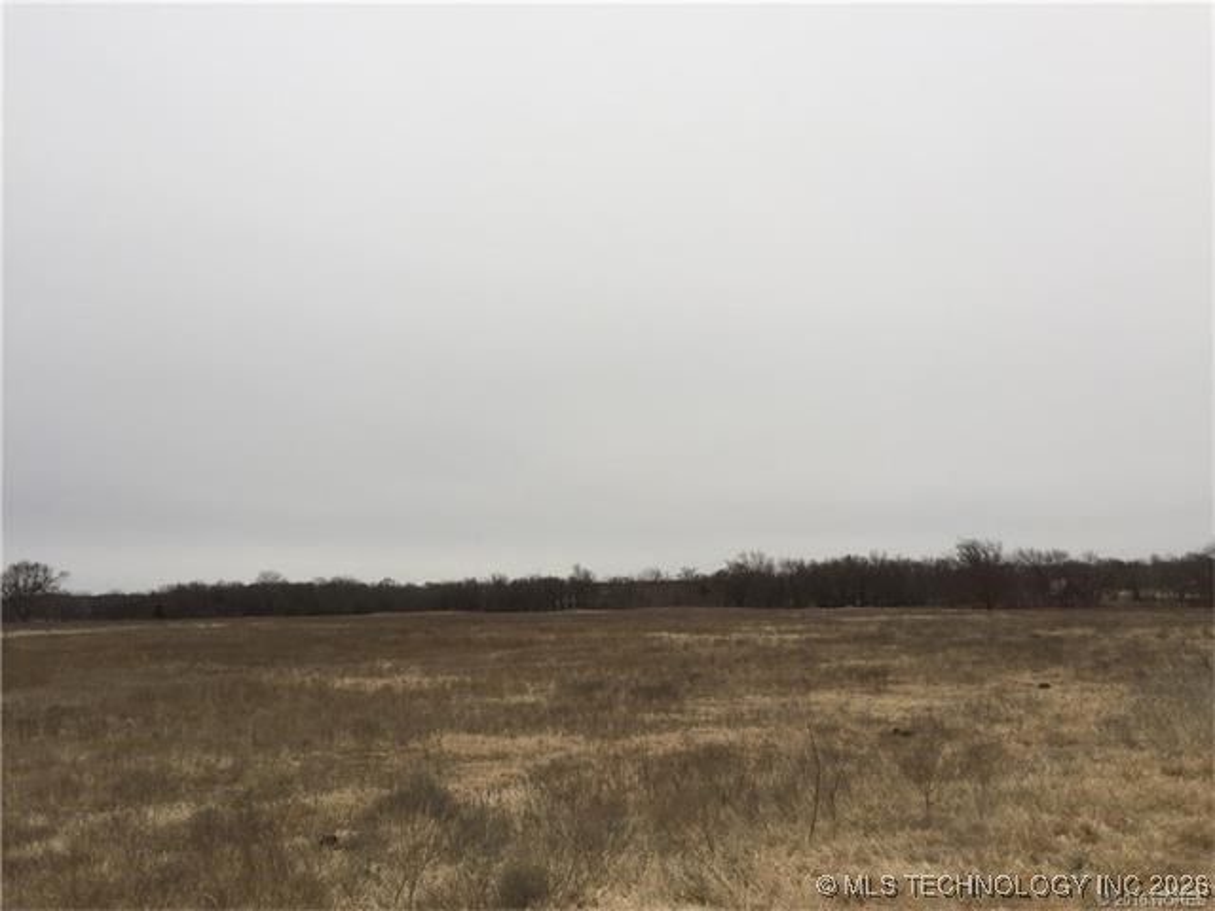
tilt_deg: +5.8
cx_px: 608
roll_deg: +0.9
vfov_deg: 48.2
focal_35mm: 29
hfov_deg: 61.7
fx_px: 1018
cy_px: 456
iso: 32
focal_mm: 4.15
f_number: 2.2
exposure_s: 1/130
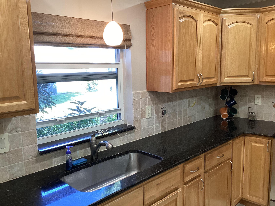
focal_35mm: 31
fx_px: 246
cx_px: 138
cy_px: 103
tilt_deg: -9.1
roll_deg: +1.6
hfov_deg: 58.4
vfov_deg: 45.4
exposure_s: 1/60
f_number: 2.4
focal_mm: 3.3
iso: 100
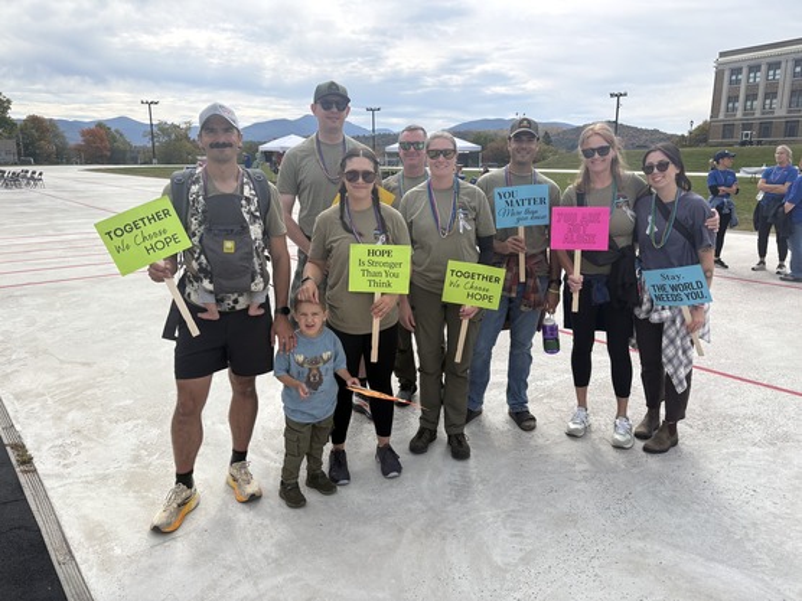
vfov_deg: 53.1
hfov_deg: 67.3
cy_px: 300
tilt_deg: -12.2
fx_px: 602
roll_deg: +1.4
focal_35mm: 26
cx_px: 401
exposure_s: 1/3125
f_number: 1.6
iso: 50
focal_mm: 5.96
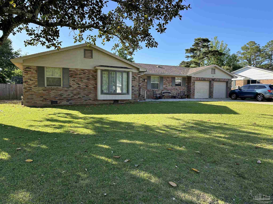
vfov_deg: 56.8
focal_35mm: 24
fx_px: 189
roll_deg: -0.3
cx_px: 136
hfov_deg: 71.6
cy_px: 102
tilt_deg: -5.0
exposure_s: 1/1304
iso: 80
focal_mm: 6.86
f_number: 1.78
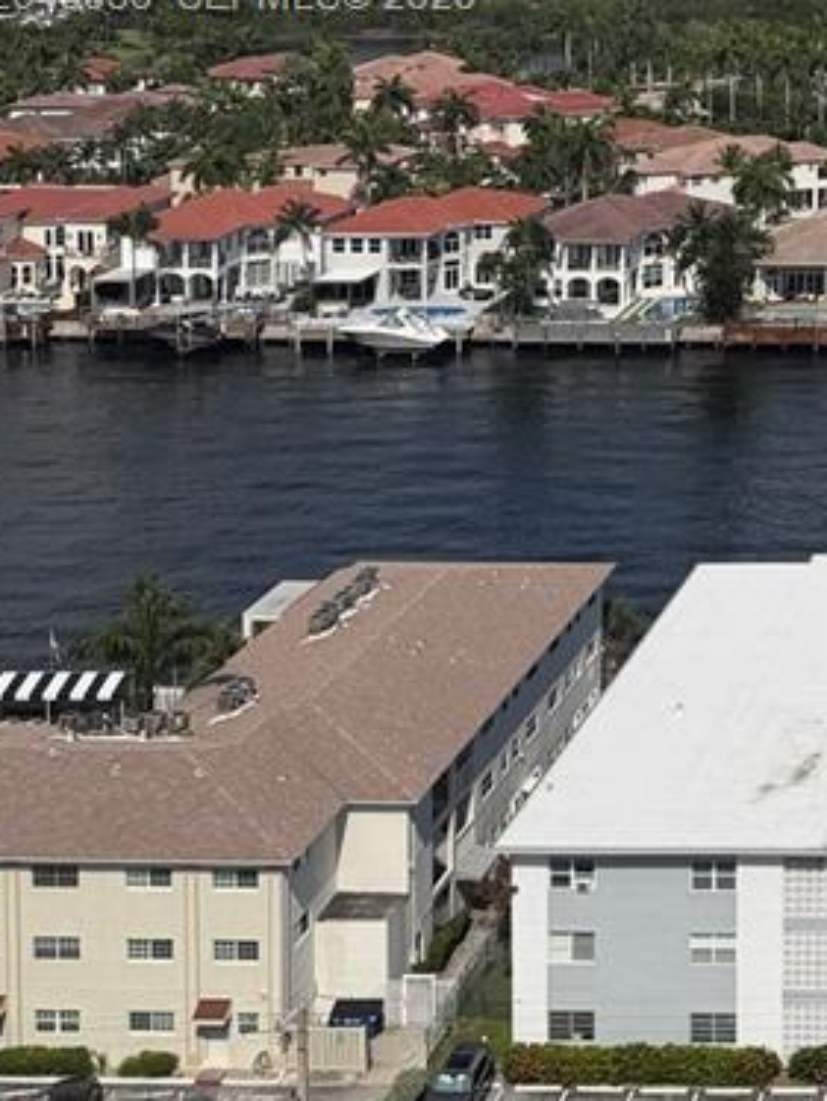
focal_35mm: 77
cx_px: 1257
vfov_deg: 24.2
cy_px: 0
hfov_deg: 17.2
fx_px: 2450
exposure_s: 1/8130
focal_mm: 6.76
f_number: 1.78
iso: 80
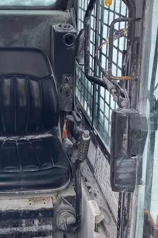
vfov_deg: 41.9
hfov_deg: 28.1
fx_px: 310
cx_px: 33
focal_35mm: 47
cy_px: 116
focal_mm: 4.25
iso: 32
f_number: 1.8
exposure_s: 1/362
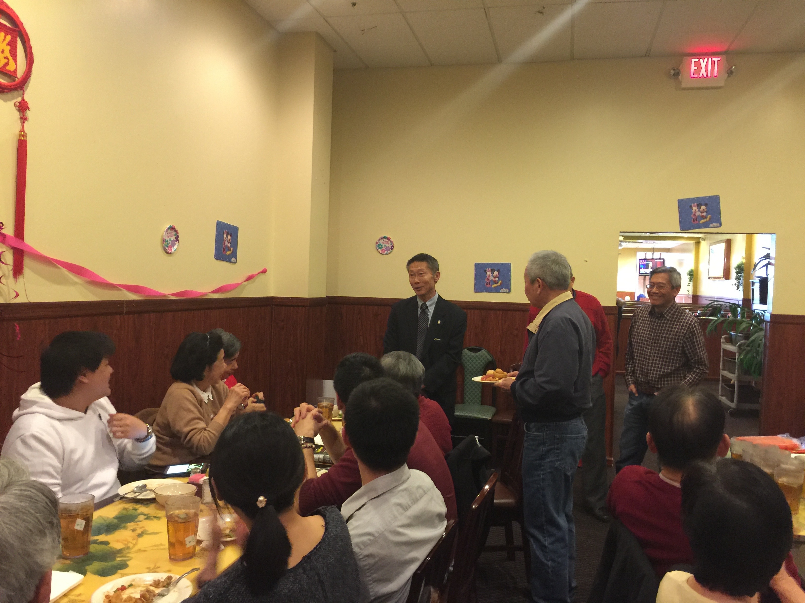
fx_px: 674
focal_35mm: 29
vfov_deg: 48.2
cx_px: 402
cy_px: 302
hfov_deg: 61.7
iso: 80
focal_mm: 4.15
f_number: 2.2
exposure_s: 1/4
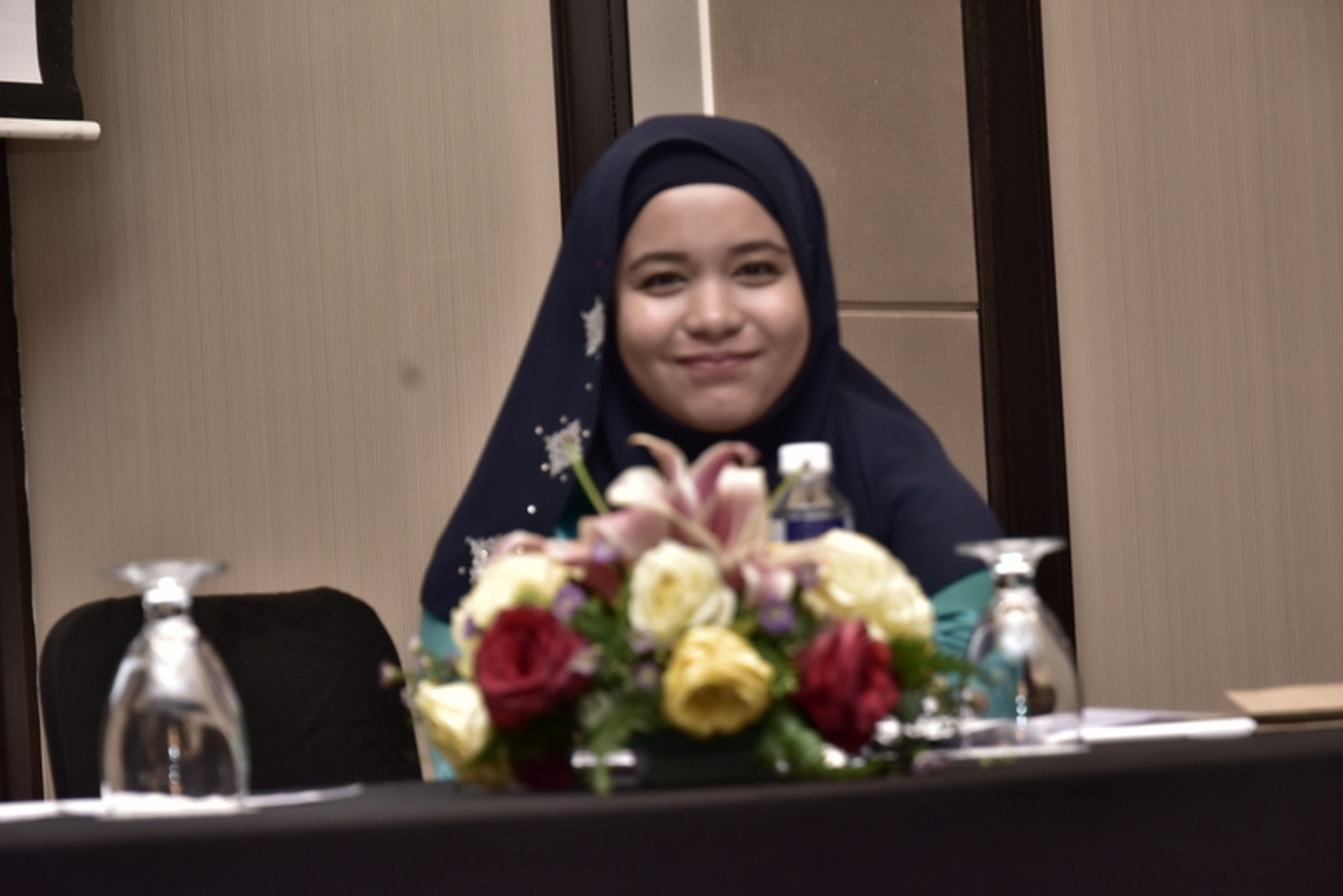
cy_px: 448
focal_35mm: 120
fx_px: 4478
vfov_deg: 11.4
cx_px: 672
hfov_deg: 17.1
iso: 1000
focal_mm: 80
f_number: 6.3
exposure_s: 1/50
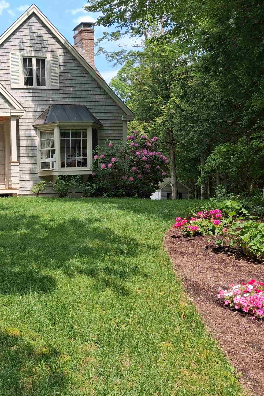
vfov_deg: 50.7
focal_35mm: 38
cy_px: 198
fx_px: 418
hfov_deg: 32.2
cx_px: -2
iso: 25
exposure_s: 1/329
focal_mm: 4
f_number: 1.8
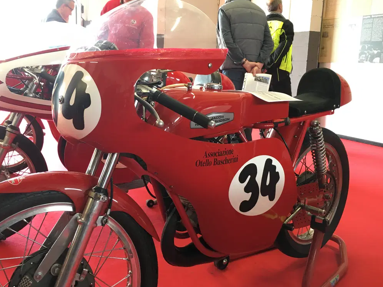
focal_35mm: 35
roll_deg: -1.6
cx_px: 181
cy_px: 126
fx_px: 387
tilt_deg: -8.4
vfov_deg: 40.6
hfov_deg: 52.6
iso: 125
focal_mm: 4.15
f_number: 2.2
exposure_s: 1/33
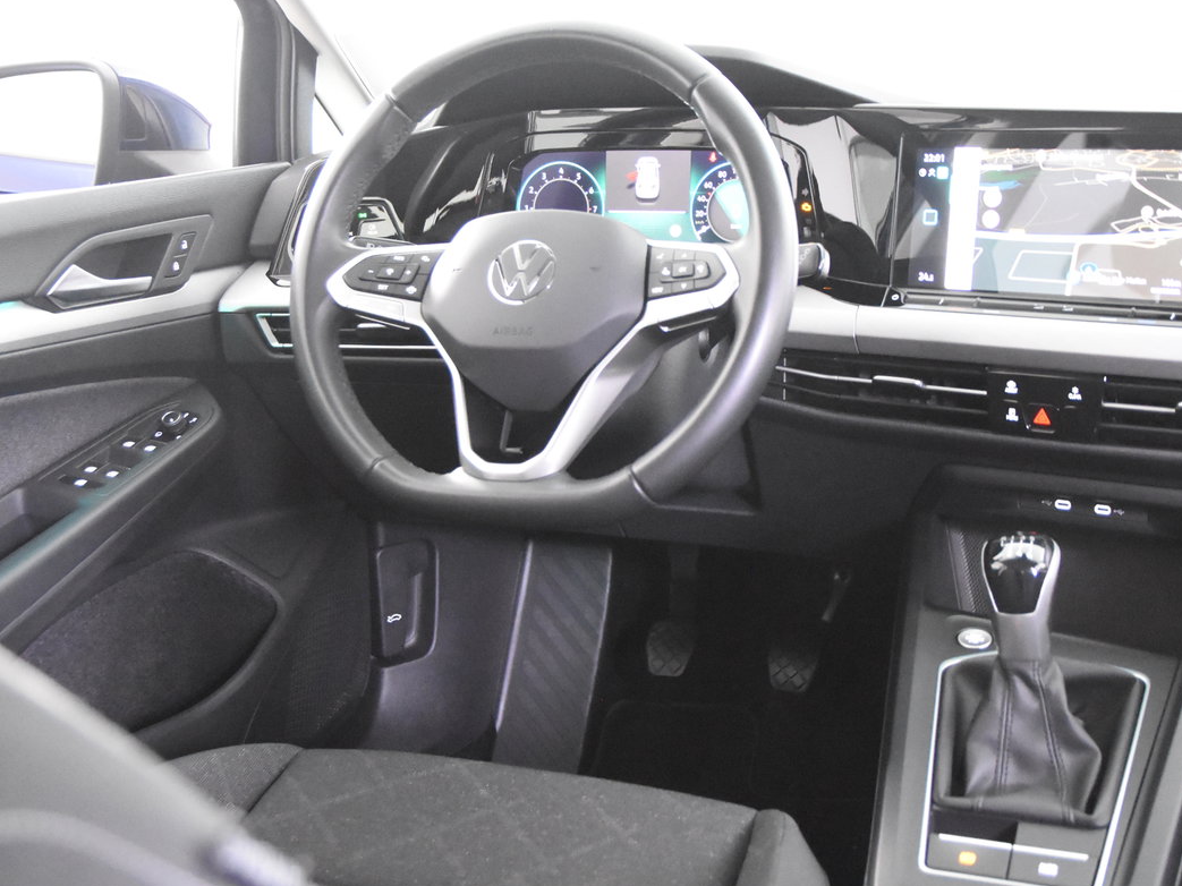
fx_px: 1571
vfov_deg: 31.5
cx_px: 635
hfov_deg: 41.2
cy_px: 406
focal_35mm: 46
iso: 10000
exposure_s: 1/40
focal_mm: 26
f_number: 3.2
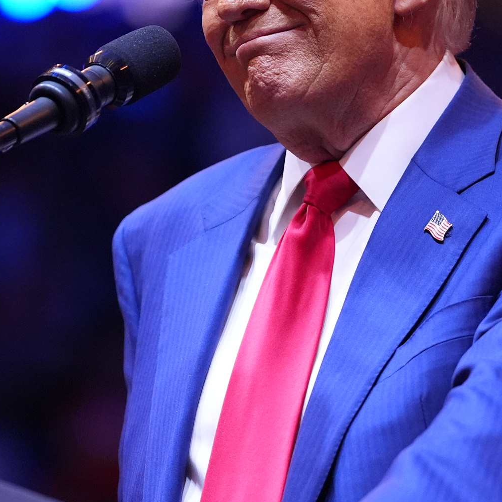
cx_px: 248
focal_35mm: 455
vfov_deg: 3.9
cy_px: 289
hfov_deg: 3.9
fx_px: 7465
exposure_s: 1/640
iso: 3200
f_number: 2.8
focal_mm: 180
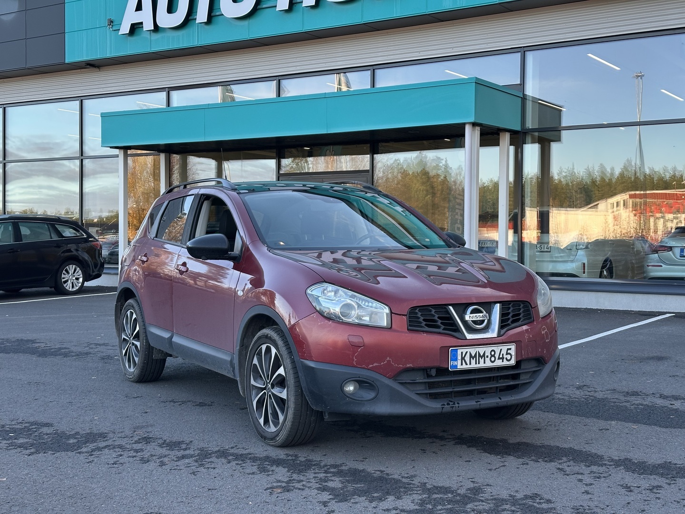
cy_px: 257
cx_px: 342
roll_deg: -0.2
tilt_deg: -0.1
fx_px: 950
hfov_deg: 39.7
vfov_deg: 30.3
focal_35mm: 48
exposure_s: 1/228
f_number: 1.78
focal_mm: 6.86
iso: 50
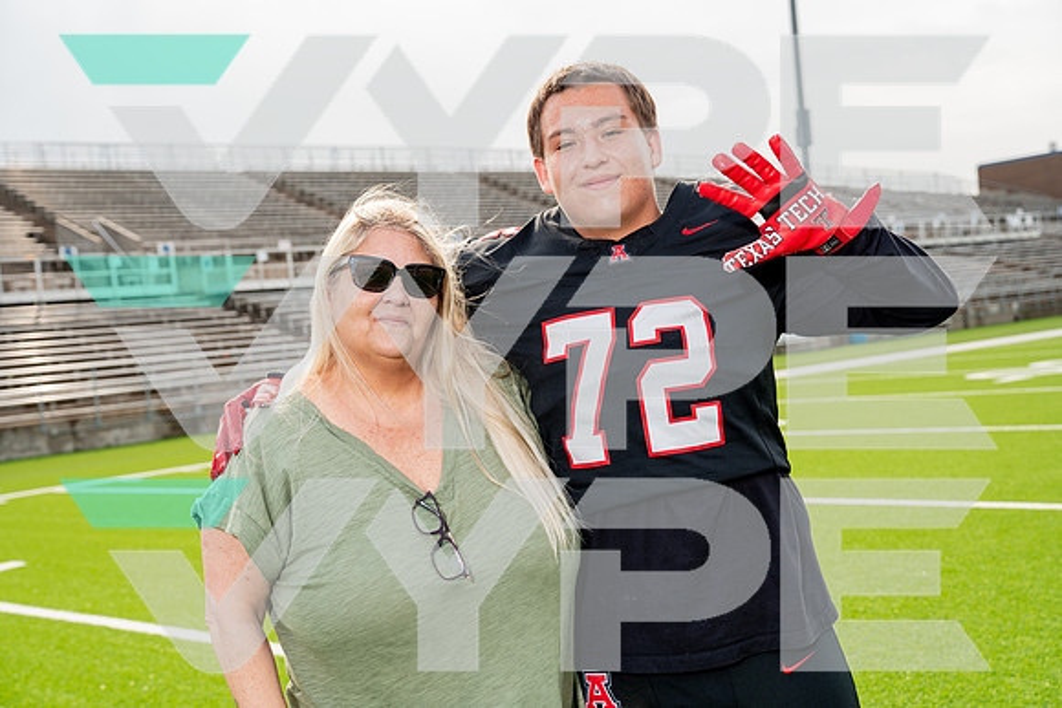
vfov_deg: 28.1
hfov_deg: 41.1
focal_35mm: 48
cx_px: 531
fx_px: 1416
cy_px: 354
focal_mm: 48
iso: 100
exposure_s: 1/250
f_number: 5
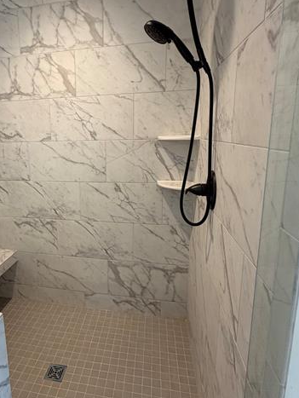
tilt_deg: -10.1
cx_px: 94
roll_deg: +1.3
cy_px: 187
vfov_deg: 73.8
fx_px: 265
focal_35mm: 23
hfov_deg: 57.3
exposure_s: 1/120
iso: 200
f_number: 2.2
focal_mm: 2.22
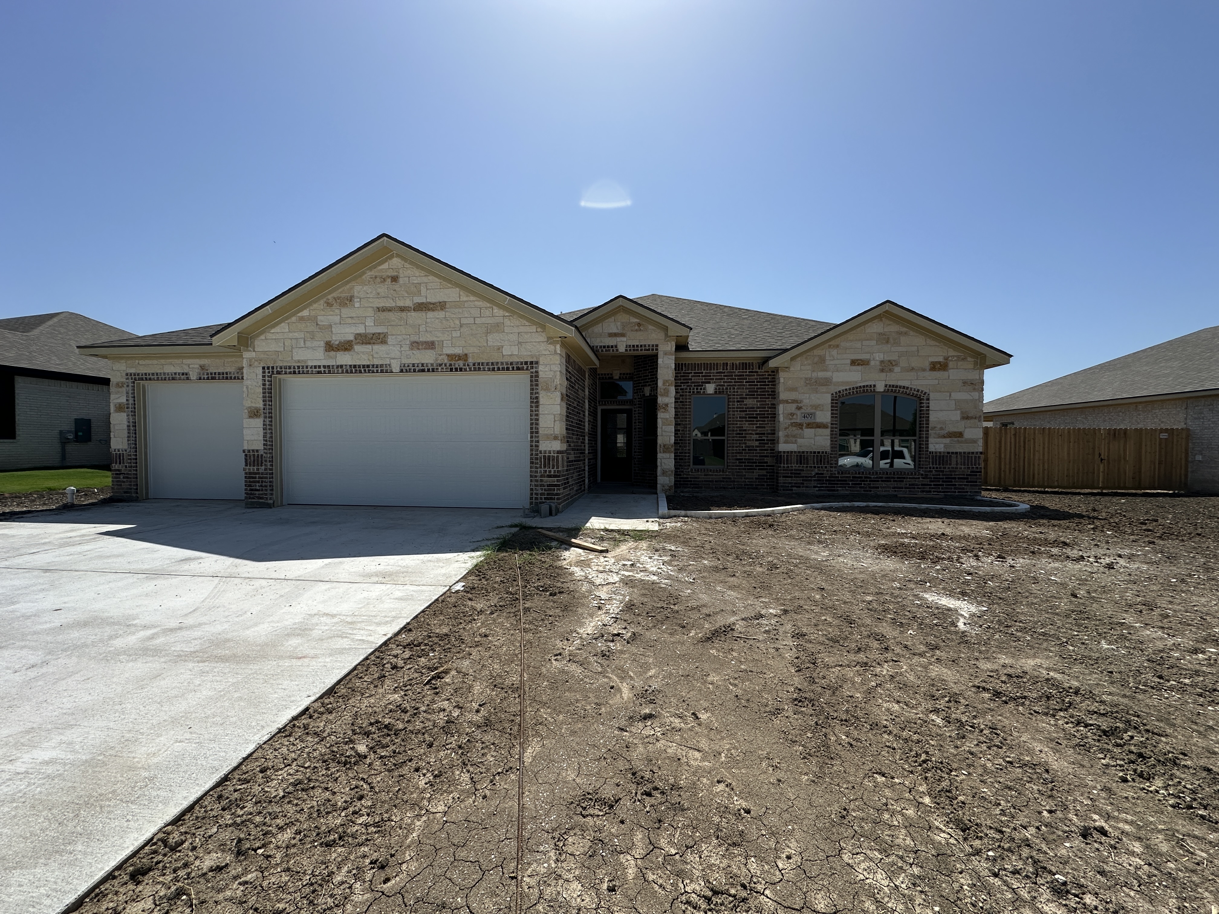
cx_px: 610
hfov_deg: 102.1
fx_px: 493
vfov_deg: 85.7
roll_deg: -0.2
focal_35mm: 14
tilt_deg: -0.5
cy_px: 457
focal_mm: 2.22
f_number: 2.2
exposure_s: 1/2747
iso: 50
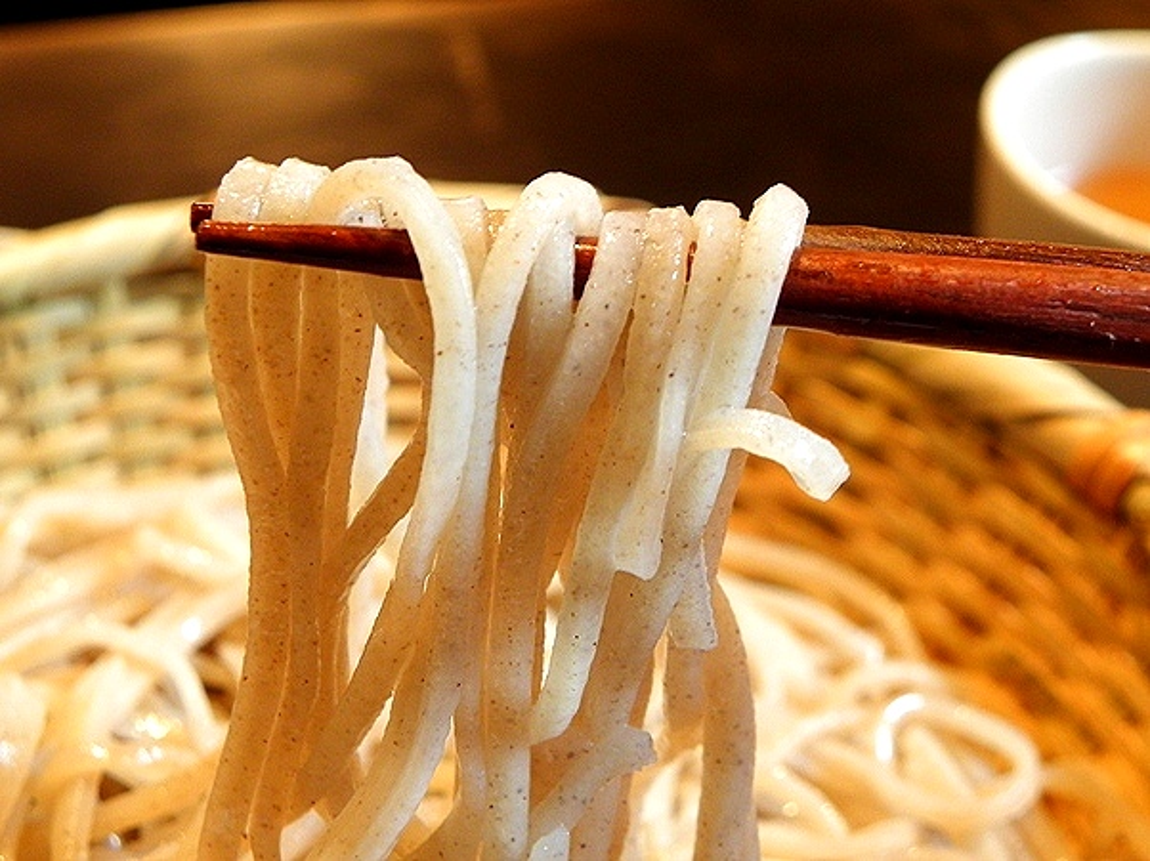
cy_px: 430
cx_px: 575
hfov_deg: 33.2
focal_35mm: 58
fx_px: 1926
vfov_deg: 25.2
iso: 200
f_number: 3.5
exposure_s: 1/17.5
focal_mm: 10.3
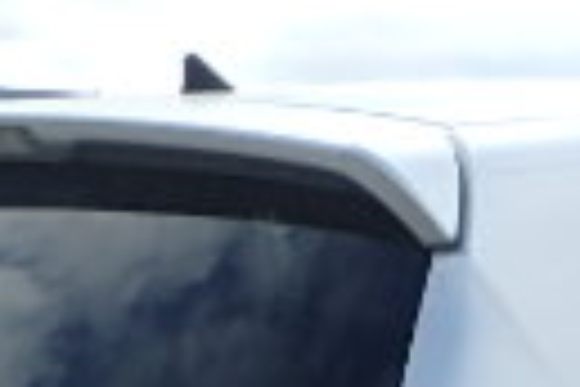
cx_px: 670
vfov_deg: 7.9
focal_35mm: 160
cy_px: 940
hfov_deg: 12.6
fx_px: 2578
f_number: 4.7
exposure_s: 1/500
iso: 125
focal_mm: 5.6
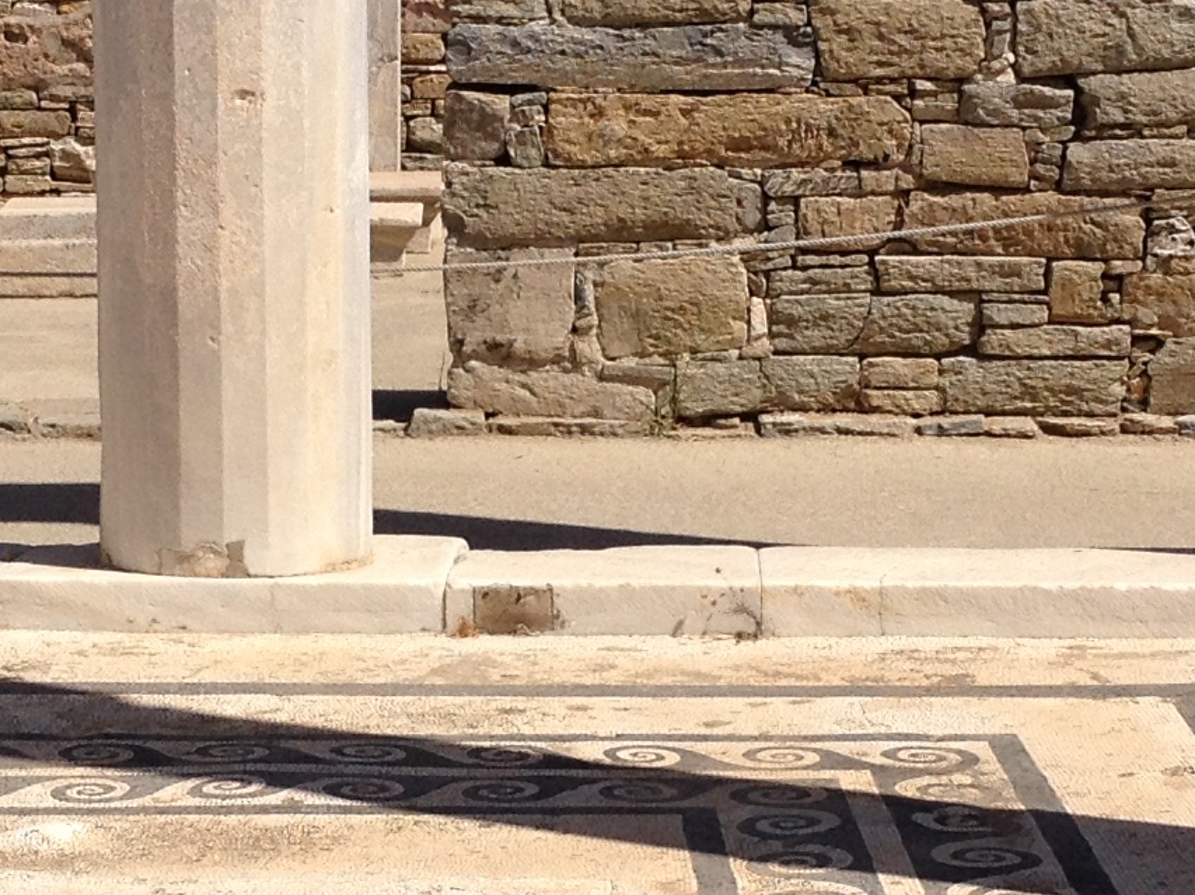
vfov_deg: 11.0
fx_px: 4624
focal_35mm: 134
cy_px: 713
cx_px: 481
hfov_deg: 14.7
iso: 50
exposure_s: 1/3460
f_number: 2.4
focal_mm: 4.28
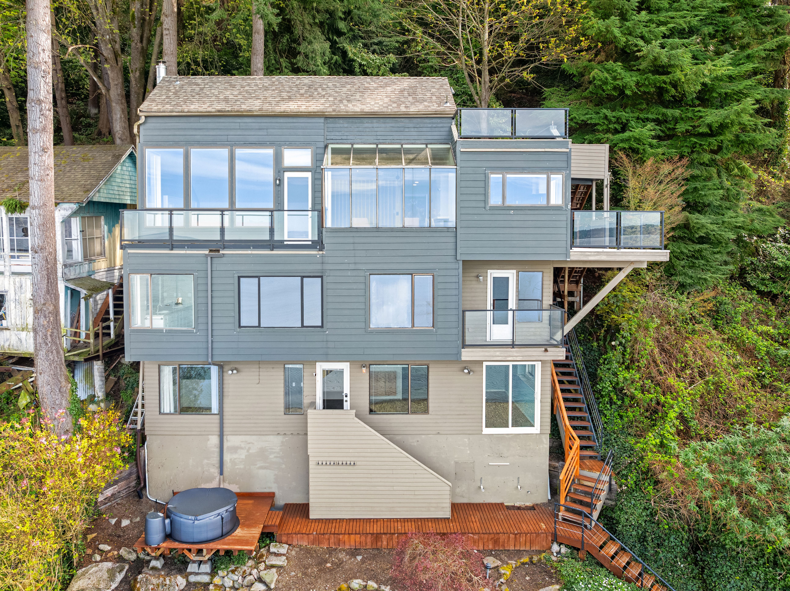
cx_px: 395
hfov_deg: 71.6
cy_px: 296
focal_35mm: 24
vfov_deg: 56.8
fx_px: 547
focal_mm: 12.29
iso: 100
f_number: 2.8
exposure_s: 1/200
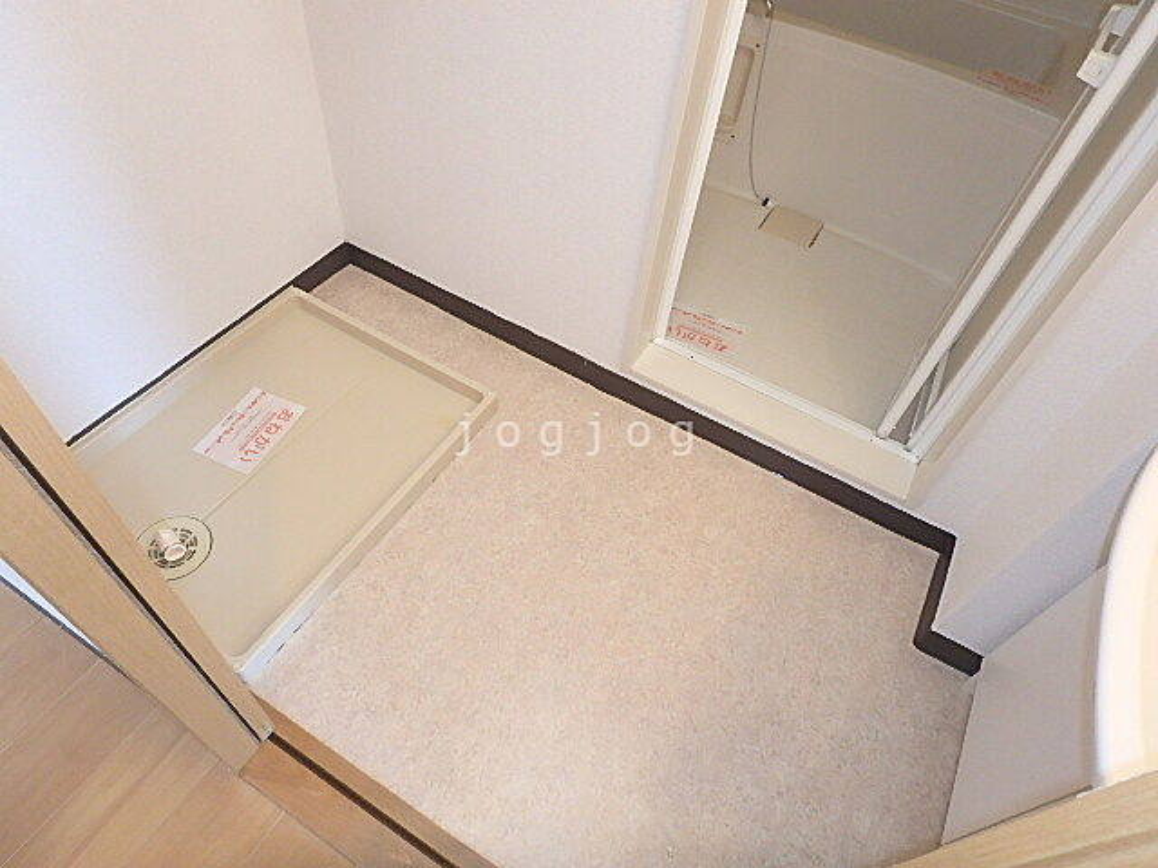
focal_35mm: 21
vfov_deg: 63.4
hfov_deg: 79.0
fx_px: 703
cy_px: 434
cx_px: 579
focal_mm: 3.7
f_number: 3.5
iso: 400
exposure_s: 1/30
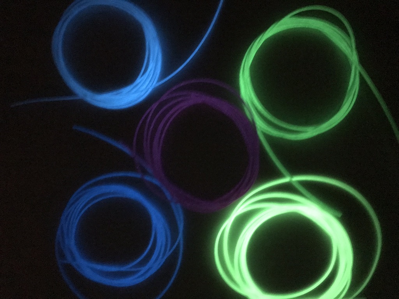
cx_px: 200
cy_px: 150
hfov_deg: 63.4
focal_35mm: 28
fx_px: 323
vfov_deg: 49.7
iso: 800
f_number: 1.8
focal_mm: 3.99
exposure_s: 1/4
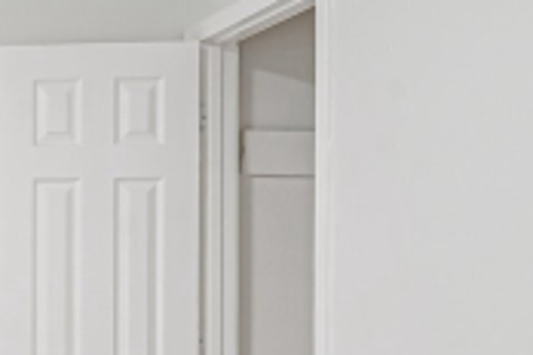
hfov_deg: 22.7
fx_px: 1022
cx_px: -306
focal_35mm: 69
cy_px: 306
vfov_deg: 19.4
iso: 400
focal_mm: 16
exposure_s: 1/10
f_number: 8
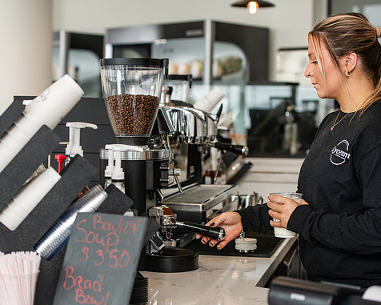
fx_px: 902
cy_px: 153
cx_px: 193
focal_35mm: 80
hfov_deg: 23.8
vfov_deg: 19.2
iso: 400
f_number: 3.5
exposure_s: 1/200
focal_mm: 70
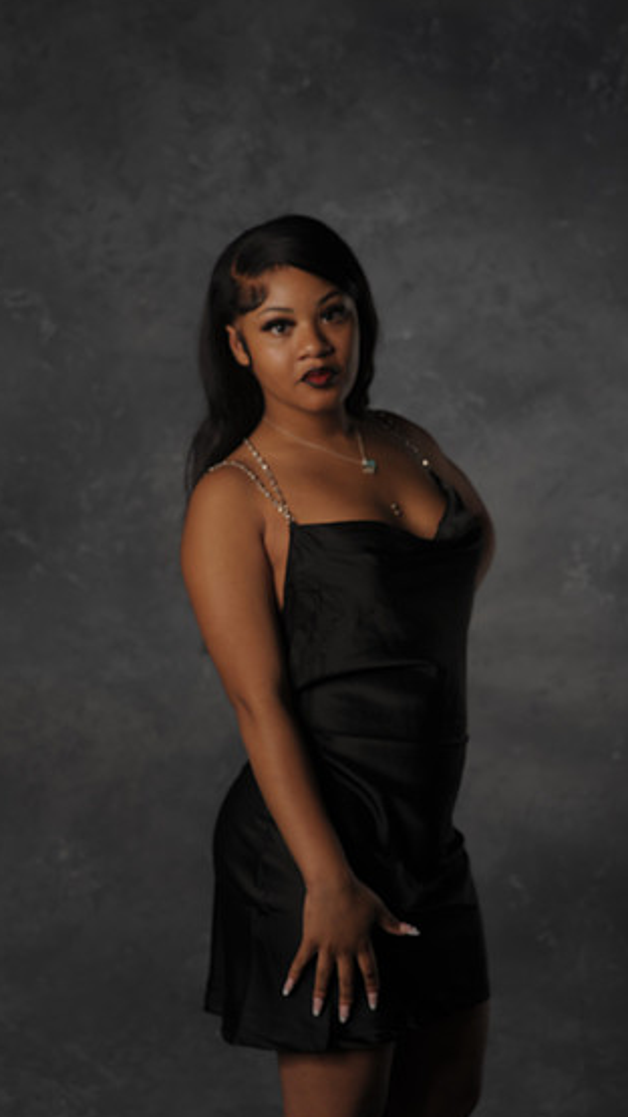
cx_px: 329
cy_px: 570
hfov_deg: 13.0
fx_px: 2754
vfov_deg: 22.9
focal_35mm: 93
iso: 100
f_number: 9.5
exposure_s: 1/90
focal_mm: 85
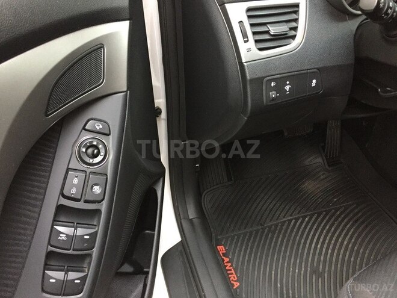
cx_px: 198
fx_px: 333
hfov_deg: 61.7
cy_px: 149
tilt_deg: -35.1
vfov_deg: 48.2
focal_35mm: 29
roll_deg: +1.5
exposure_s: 1/33
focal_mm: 4.15
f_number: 2.2
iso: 320
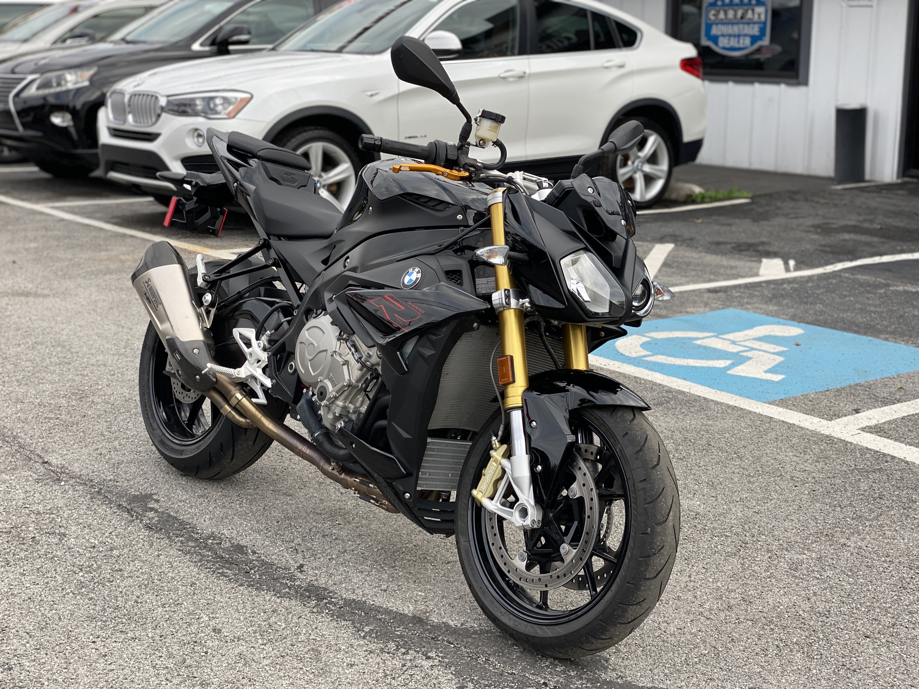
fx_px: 1381
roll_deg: +0.4
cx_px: 460
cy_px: 344
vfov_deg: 28.0
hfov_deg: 36.8
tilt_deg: -13.3
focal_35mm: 52
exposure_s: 1/187
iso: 20
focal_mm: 6
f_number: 2
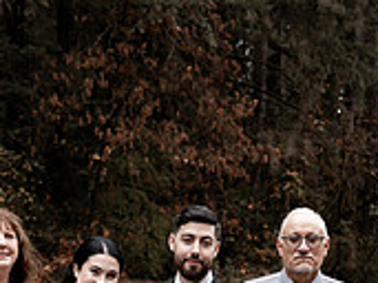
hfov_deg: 25.6
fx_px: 829
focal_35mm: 76
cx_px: 137
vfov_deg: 18.9
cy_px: 281
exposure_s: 1/1600
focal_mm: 30
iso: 400
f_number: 2.8
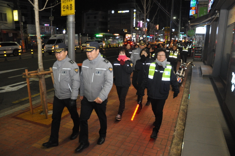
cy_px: 78
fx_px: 176
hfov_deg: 67.5
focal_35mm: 27
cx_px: 118
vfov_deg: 47.8
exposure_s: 1/80
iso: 1800
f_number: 3.5
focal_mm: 18
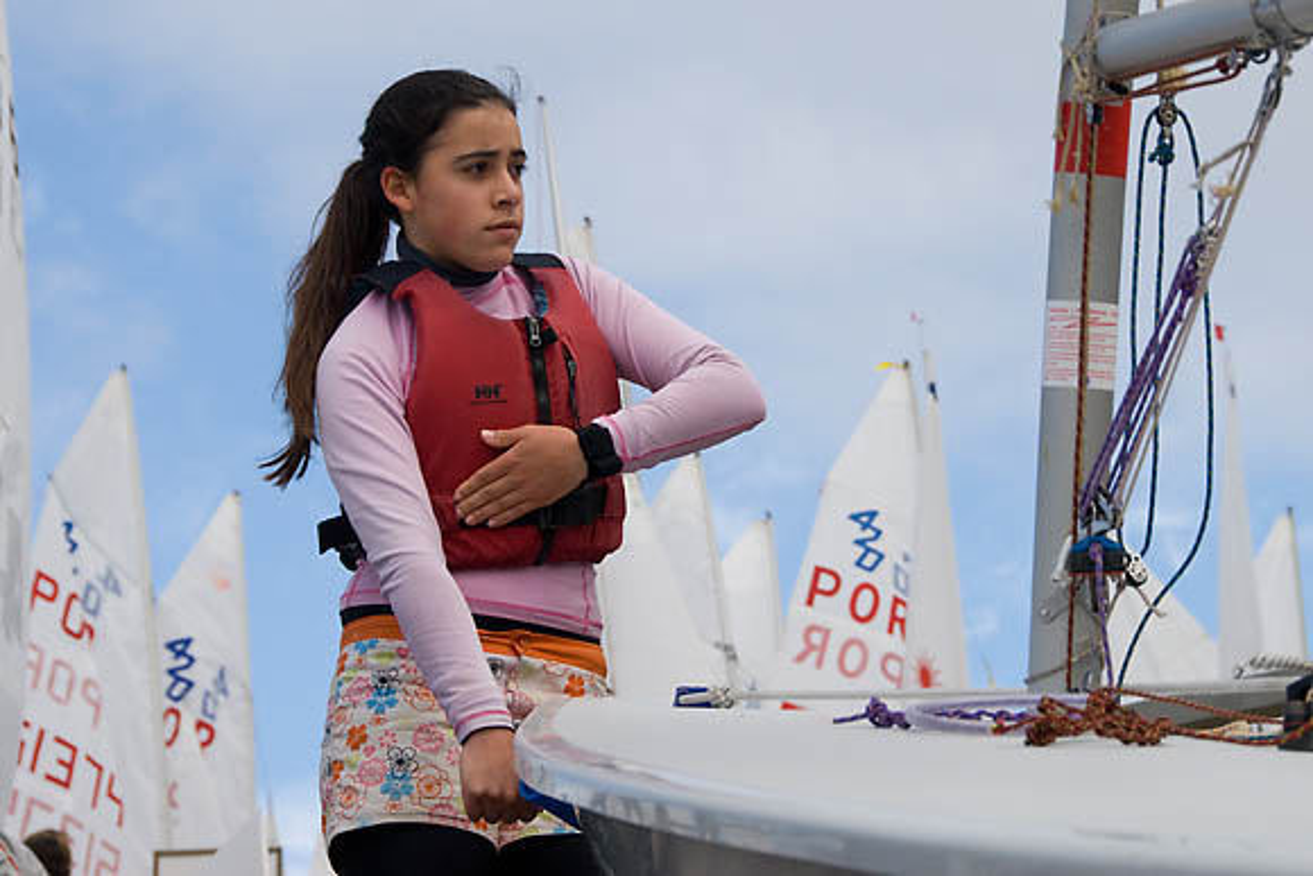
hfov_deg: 19.5
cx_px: 656
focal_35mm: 105
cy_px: 438
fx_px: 3830
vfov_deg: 13.0
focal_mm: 70
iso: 200
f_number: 10
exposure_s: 1/400
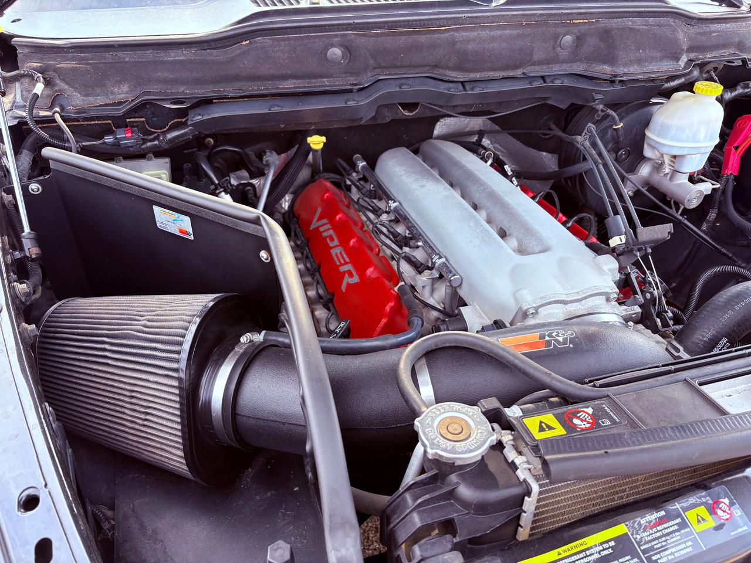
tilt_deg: -36.4
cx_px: 376
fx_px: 564
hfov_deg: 67.3
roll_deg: -2.9
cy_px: 282
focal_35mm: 26
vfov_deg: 53.1
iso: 50
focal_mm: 5.96
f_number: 1.6
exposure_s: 1/223
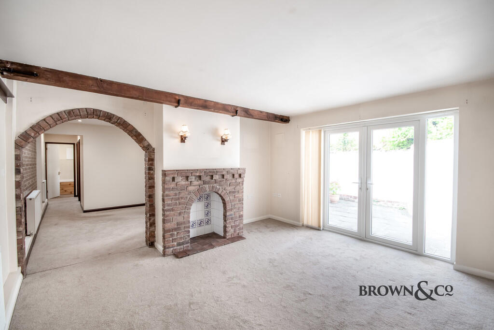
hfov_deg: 100.4
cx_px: 247
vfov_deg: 77.3
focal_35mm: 15
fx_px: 206
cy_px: 165
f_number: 8
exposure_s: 1/15
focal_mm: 10
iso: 100
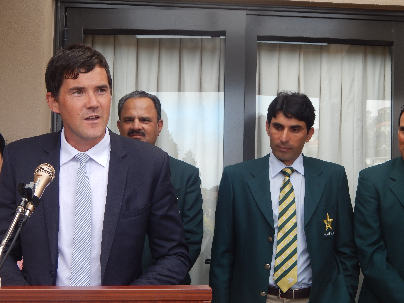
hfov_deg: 28.2
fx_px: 805
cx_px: 202
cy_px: 152
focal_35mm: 69
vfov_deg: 21.3
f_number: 4.1
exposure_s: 1/80
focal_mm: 12.3
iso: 125
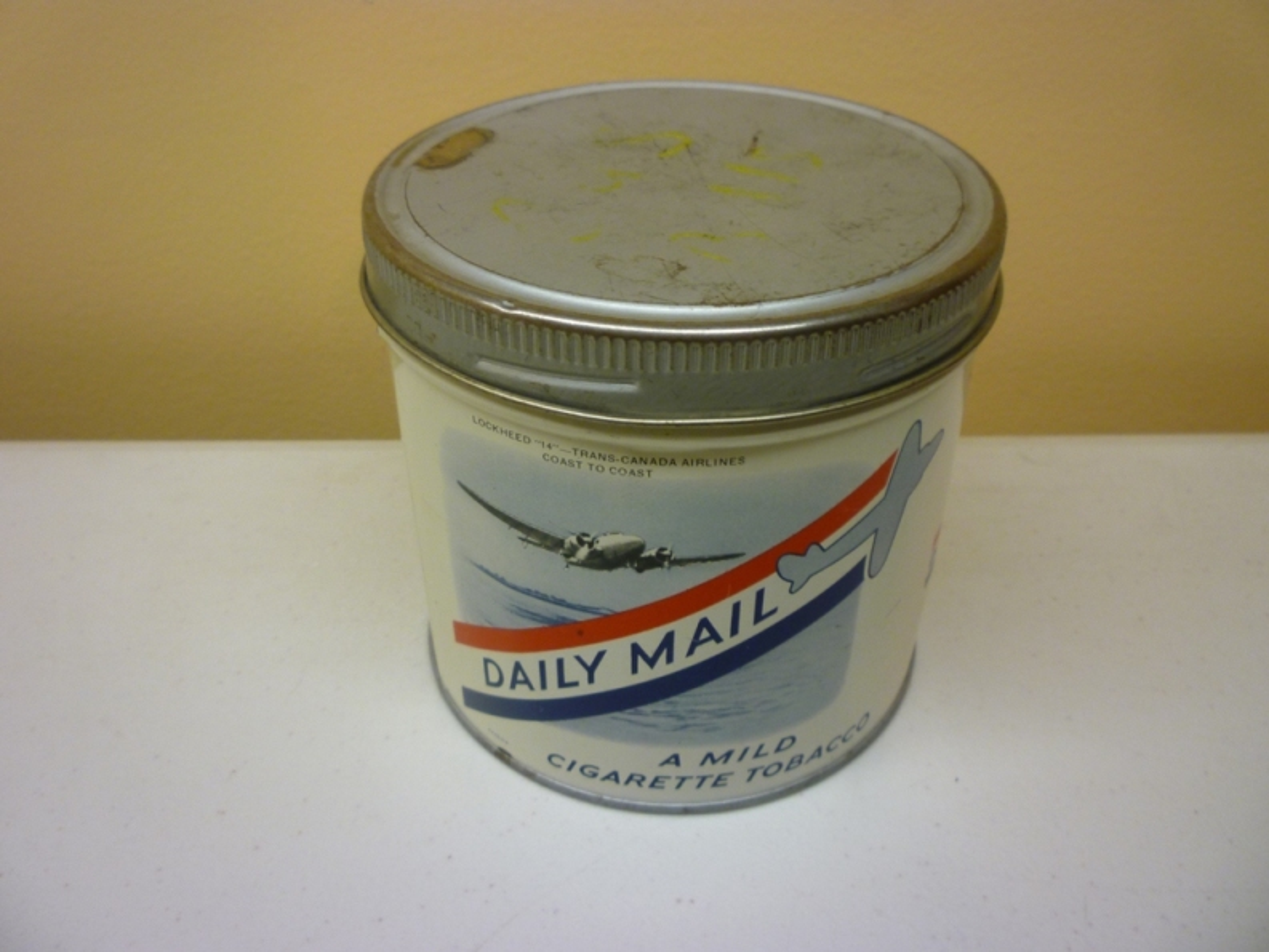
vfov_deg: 48.2
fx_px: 1063
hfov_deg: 61.7
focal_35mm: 29
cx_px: 634
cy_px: 476
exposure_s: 1/30
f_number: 3.3
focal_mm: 5.2
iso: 125
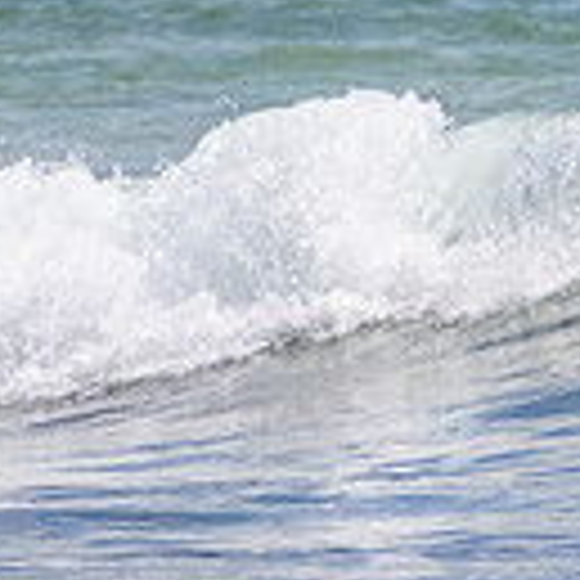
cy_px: 223
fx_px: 39790
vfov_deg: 0.8
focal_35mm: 2099
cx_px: 1300
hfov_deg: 0.8
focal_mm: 400
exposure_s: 1/2000
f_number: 5.6
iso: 250
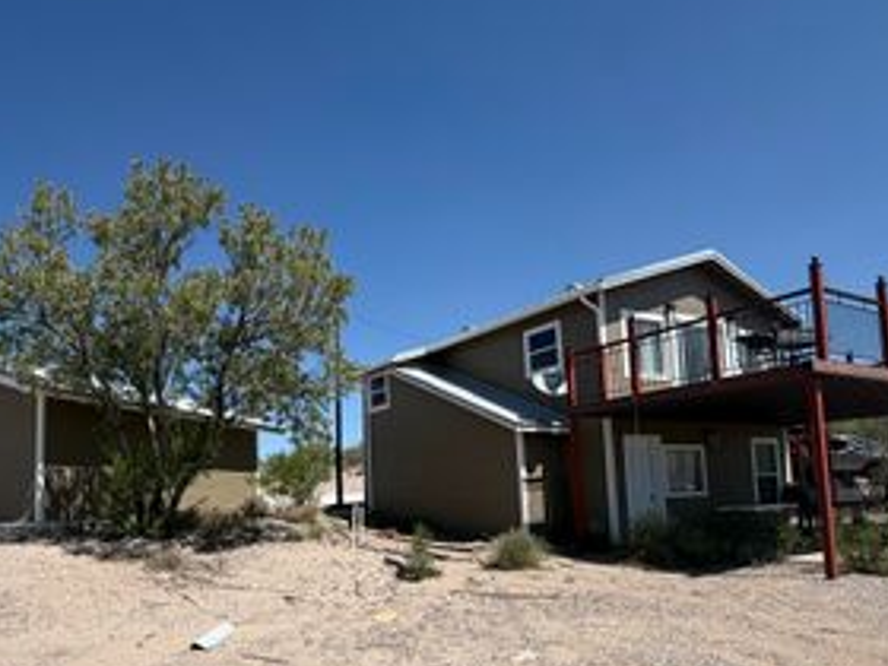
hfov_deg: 68.6
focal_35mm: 25
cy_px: 442
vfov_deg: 53.8
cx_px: 352
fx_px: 641
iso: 20
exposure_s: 1/1068
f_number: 2.2
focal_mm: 2.22
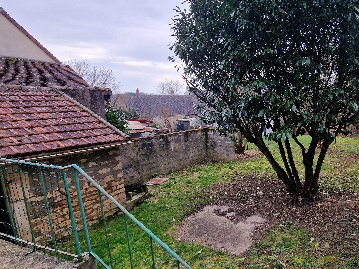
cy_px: 149
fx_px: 218
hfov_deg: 74.0
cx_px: 265
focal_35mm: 21
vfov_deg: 63.3
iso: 50
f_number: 2.2
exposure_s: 1/485
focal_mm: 2.2
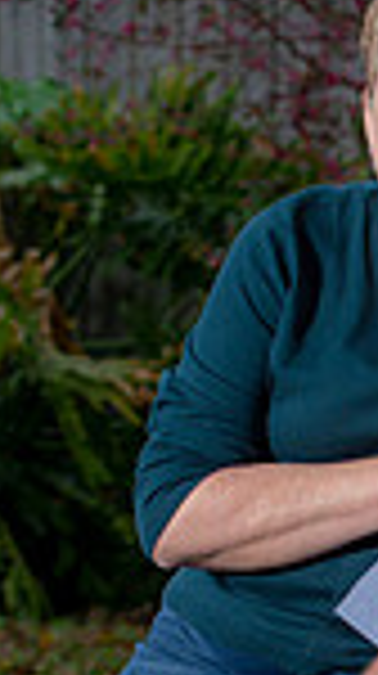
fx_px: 5060
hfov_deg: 4.2
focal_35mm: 283
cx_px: 639
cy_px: 724
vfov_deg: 7.6
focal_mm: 70
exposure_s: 1/200
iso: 160
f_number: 4.5
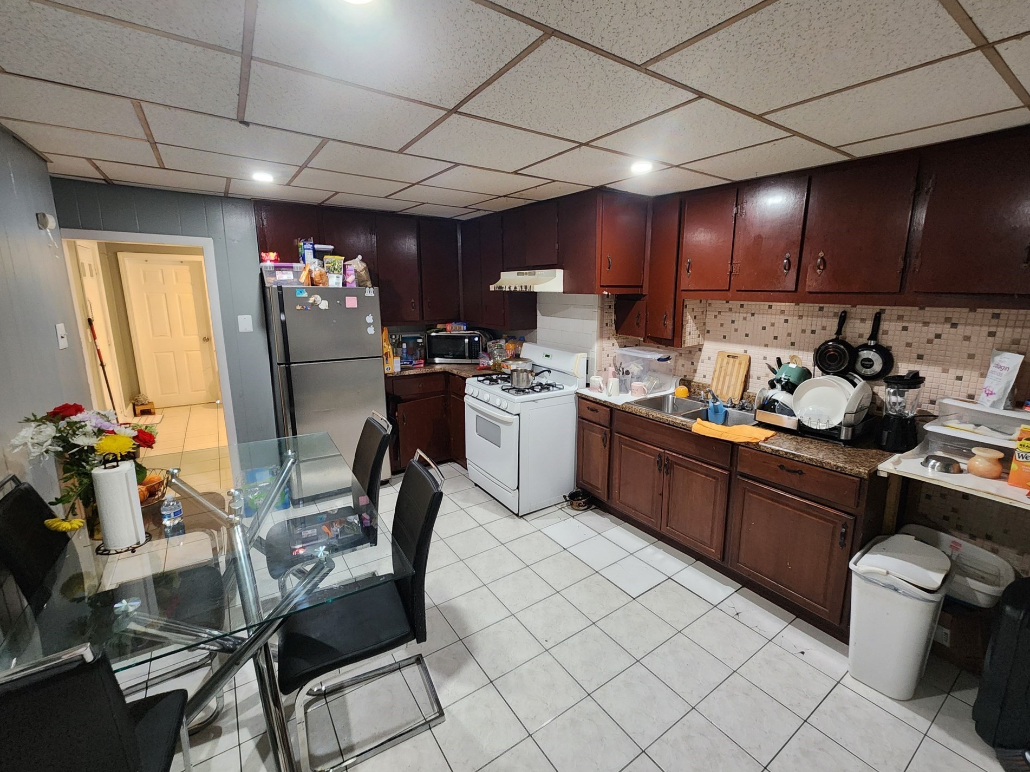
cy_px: 377
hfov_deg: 102.0
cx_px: 538
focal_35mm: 14
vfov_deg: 85.6
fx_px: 417
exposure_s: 1/30
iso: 640
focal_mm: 2.2
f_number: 2.2
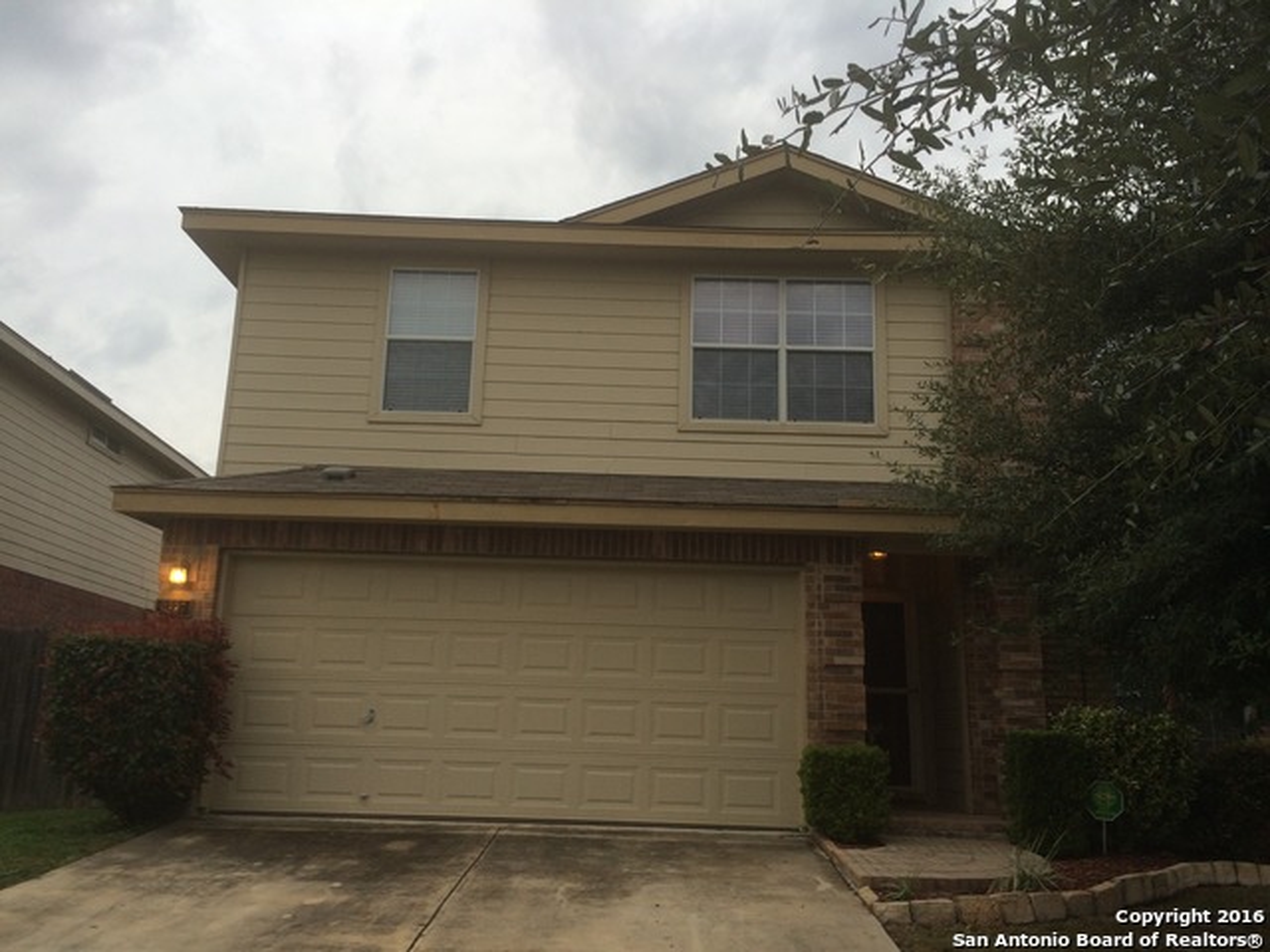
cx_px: 635
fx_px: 1064
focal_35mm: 29
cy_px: 476
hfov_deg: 61.7
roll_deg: -1.2
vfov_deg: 48.2
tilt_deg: +12.1
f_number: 2.2
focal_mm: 4.15
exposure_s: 1/120
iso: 40
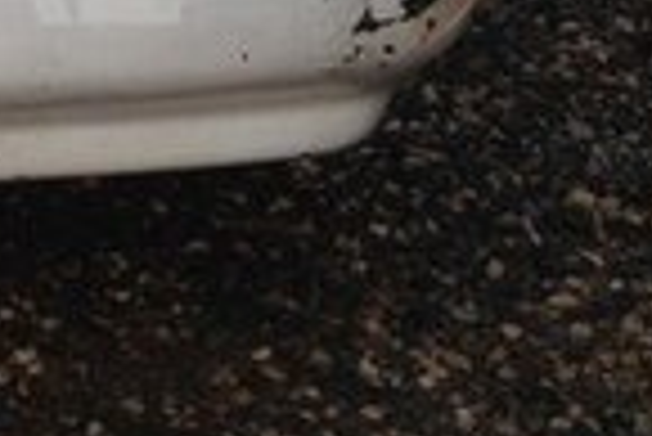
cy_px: -43
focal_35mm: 156
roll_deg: -2.3
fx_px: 2828
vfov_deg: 8.7
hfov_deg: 12.6
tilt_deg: -19.1
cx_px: -279
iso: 50
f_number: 2.4
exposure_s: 1/167
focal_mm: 4.12
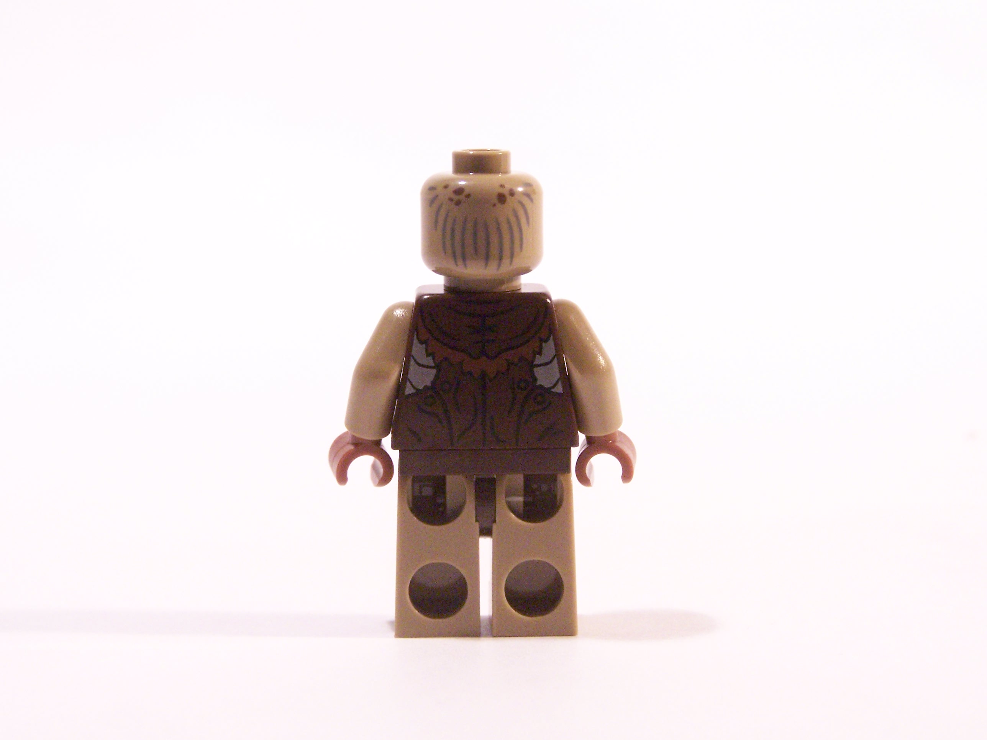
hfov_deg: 26.0
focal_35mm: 75
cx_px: 494
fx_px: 2138
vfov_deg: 19.6
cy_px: 370
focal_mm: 12.4
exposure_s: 1/30
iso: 400
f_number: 3.6
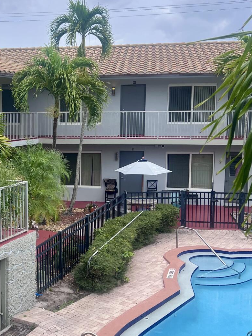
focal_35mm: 50
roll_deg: +0.2
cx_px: 52
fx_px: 485
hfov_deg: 28.5
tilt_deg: -8.1
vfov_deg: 38.2
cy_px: 172
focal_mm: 5.7
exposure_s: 1/866
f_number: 1.5
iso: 50
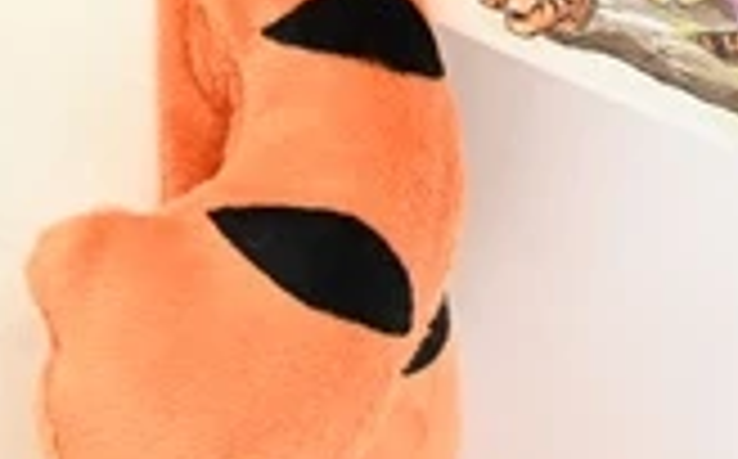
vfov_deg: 7.1
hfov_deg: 11.4
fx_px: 3670
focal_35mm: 183
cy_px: 29
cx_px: 155
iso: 400
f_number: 4.2
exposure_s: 1/160
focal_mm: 24.5
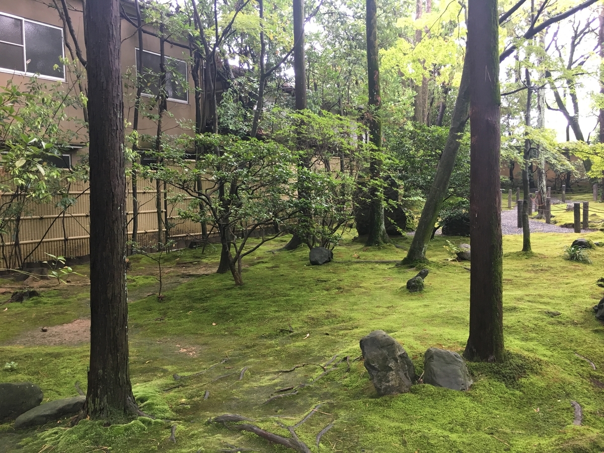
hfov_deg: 61.7
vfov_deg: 48.2
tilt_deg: -3.3
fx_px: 506
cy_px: 226
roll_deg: +1.1
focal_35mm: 29
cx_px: 302
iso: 80
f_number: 2.2
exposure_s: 1/30
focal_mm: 4.15
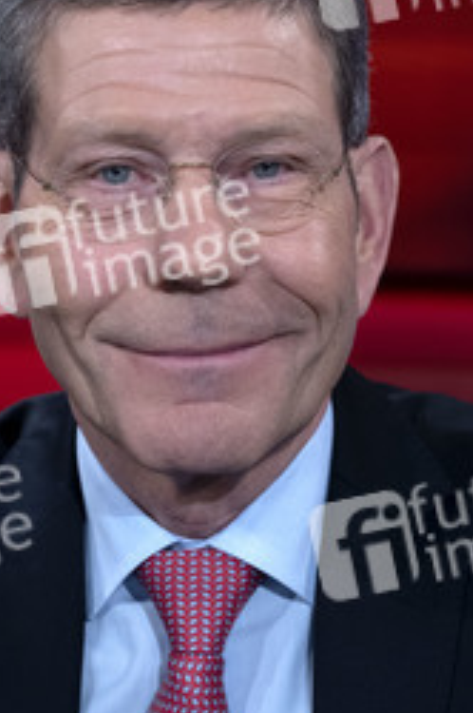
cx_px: 197
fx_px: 2154
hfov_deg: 12.5
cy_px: 391
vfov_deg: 18.8
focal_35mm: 109
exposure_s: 1/125
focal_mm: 68
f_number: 5.6
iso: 1600
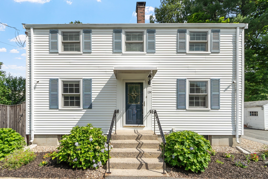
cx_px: 134
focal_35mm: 15
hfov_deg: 100.4
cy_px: 90
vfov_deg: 77.3
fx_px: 112
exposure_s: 1/320
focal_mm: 10
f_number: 8
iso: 100
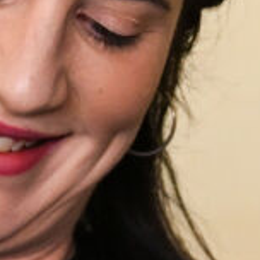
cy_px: 476
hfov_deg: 2.7
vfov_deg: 2.7
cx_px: 288
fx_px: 5541
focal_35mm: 652
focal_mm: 66
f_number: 2.8
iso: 800
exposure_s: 1/250
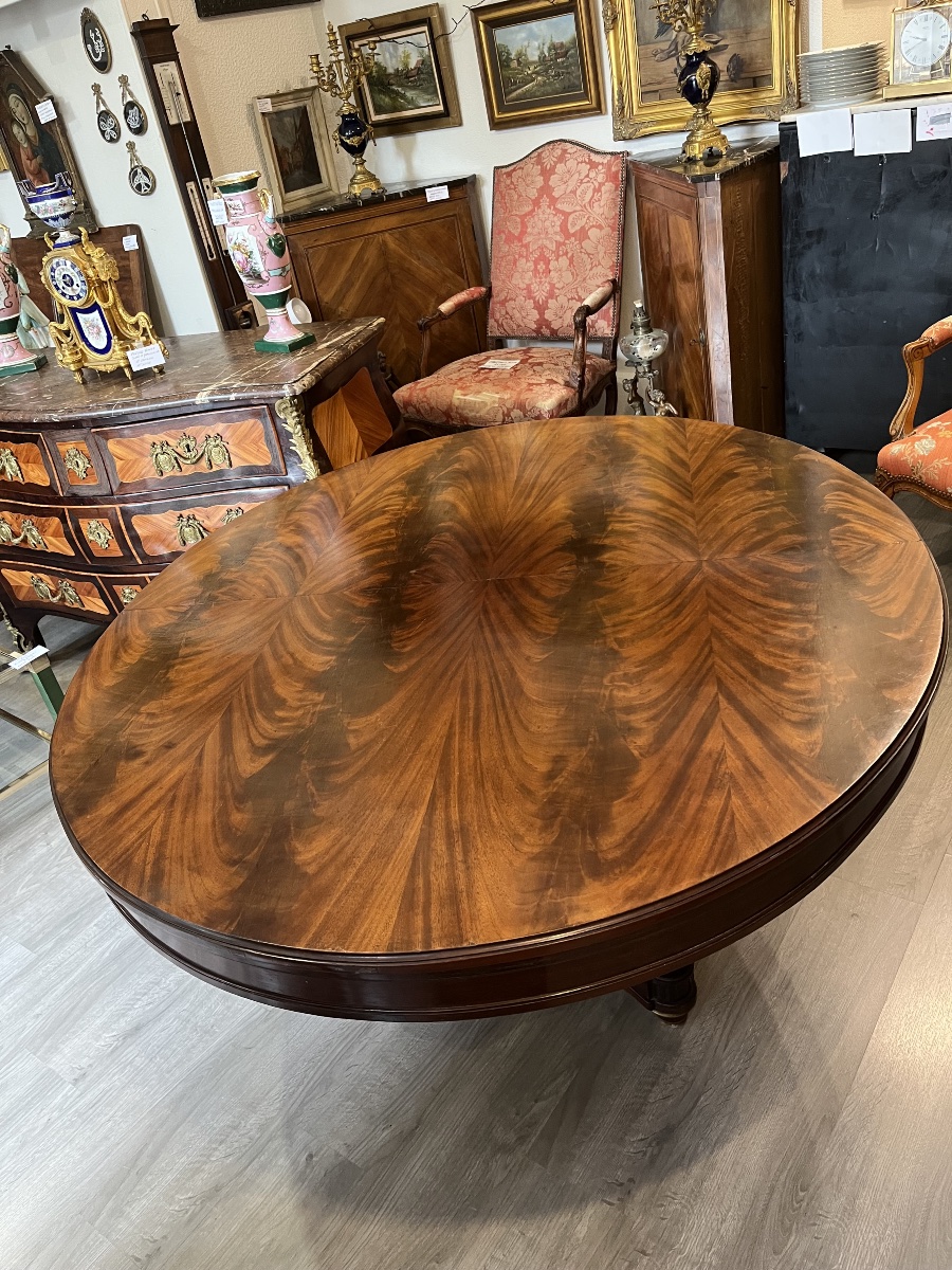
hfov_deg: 53.1
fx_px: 953
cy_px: 635
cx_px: 476
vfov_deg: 67.3
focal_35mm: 26
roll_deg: +12.2
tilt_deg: -30.7
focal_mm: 5.1
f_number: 1.6
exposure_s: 1/50
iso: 320
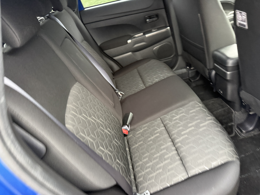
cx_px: 130
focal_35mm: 24
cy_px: 98
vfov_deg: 56.8
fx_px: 180
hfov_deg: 71.6
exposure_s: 1/60
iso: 500
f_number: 1.78
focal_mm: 6.76
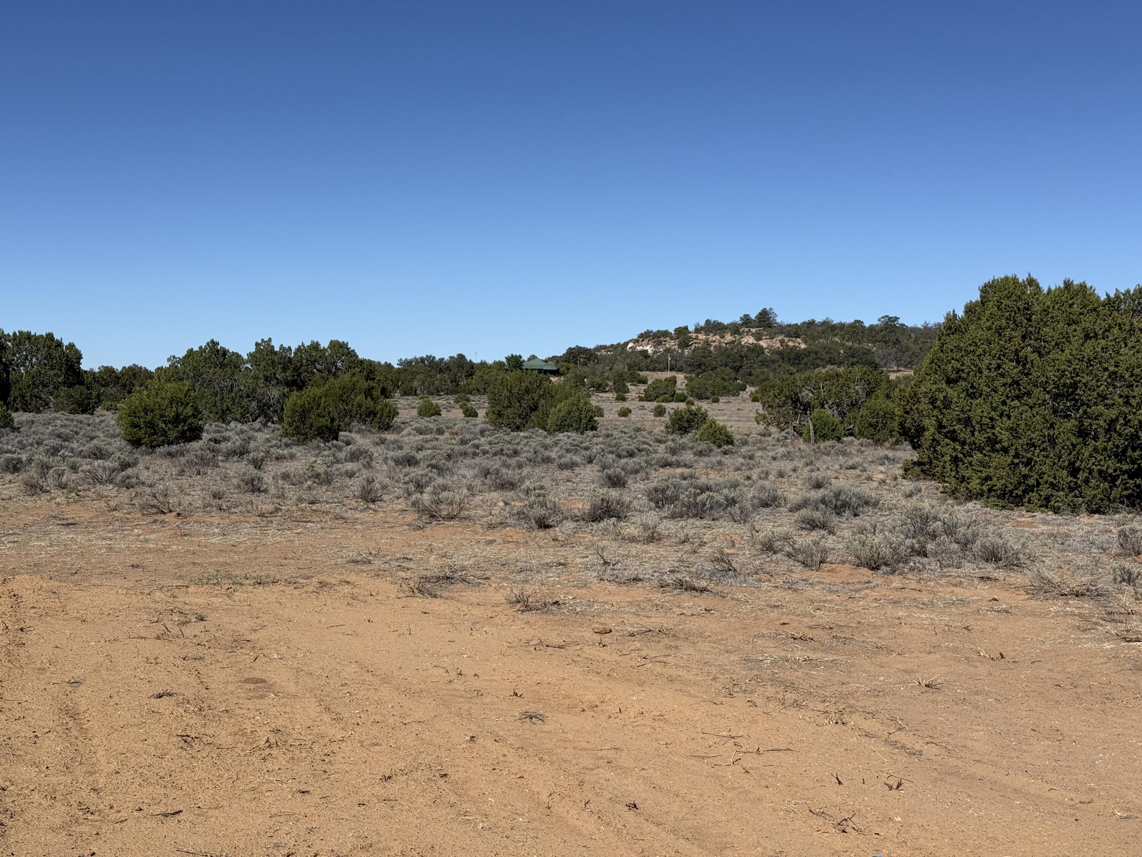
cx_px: 571
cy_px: 428
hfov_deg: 39.7
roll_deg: +0.3
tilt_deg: -1.0
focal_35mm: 48
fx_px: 1584
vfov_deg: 30.3
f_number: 1.78
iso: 80
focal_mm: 6.76
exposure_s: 1/7874
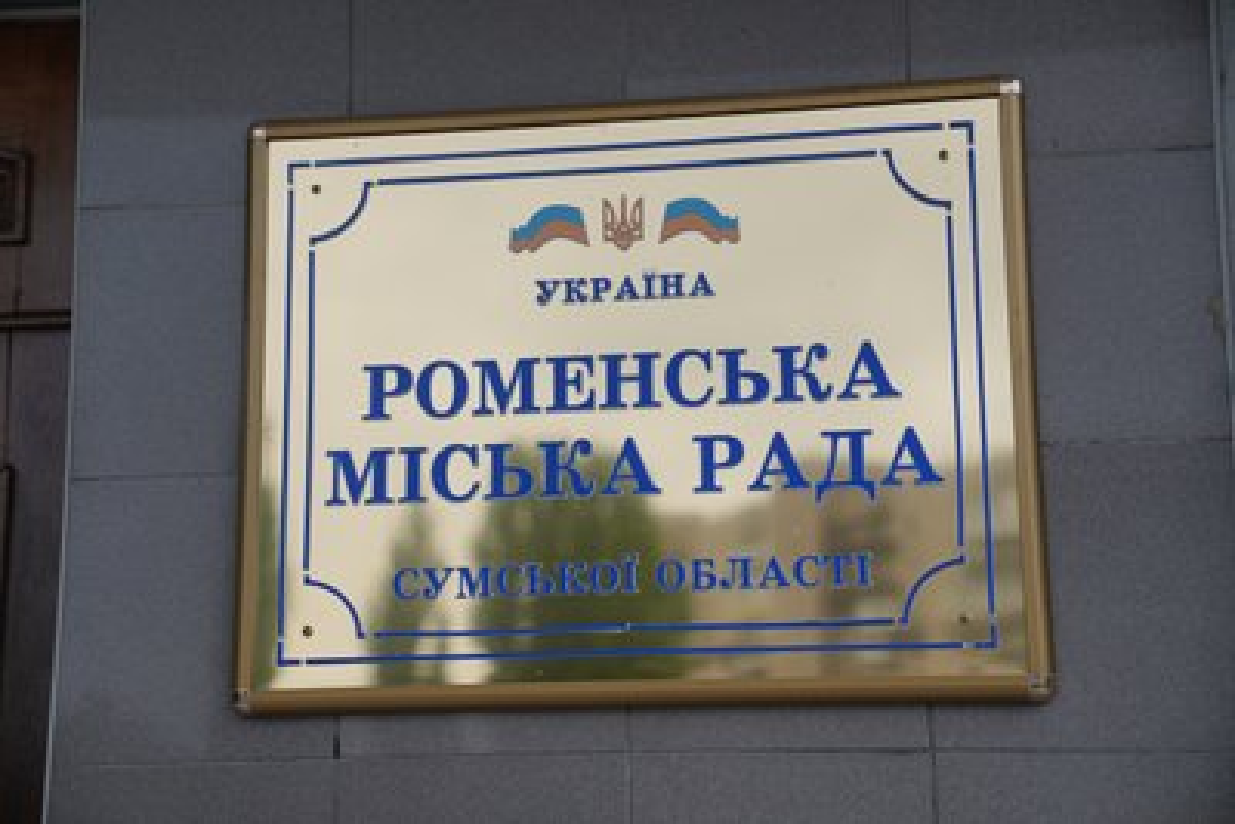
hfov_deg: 30.1
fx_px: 2299
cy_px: 412
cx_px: 618
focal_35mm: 67
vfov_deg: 20.3
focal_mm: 67
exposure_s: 1/50
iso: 160
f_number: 2.8
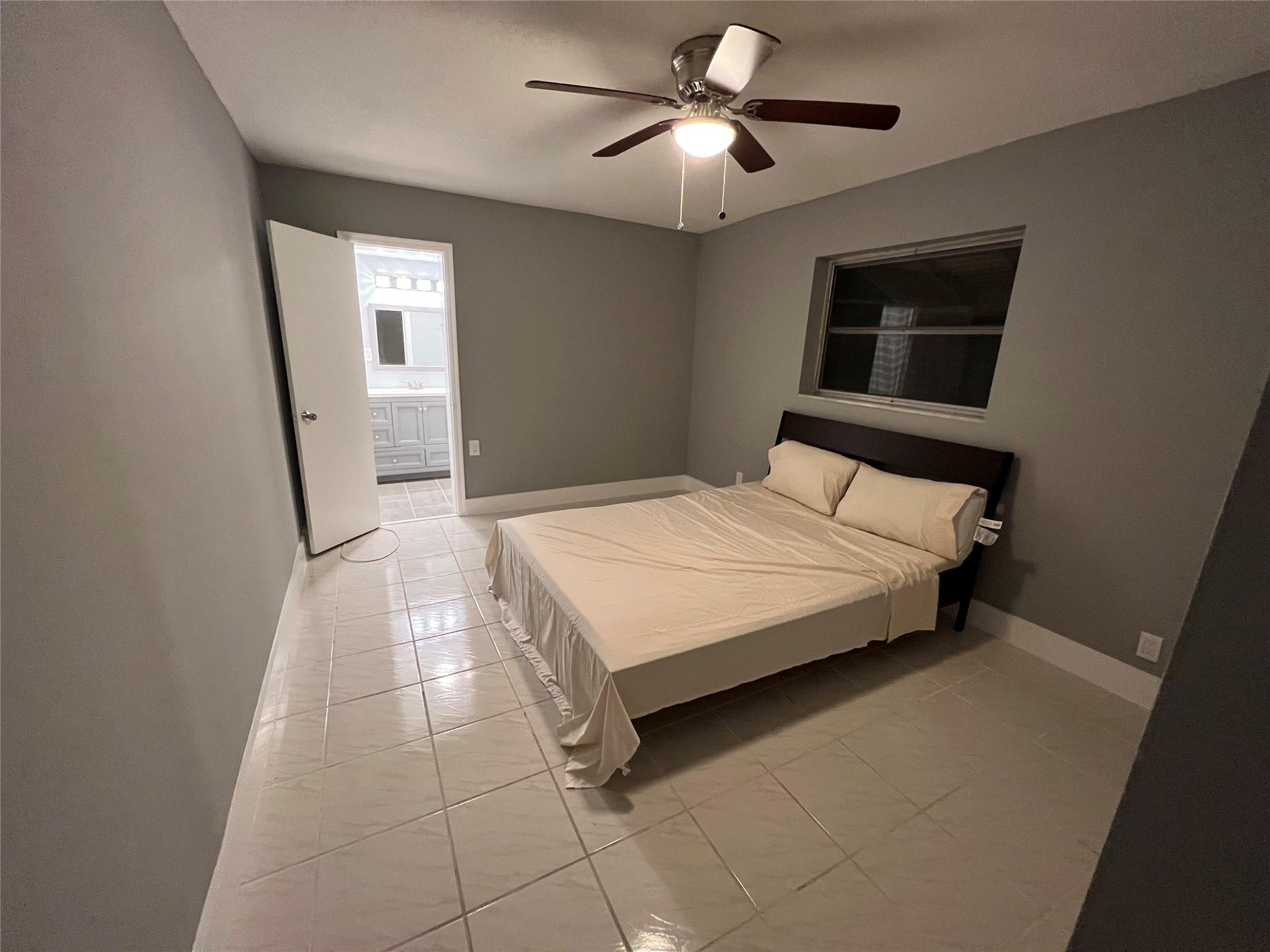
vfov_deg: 89.9
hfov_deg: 106.2
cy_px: 476
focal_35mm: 13
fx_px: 477
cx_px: 635
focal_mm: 1.57
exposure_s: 1/60
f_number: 1.8
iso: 500
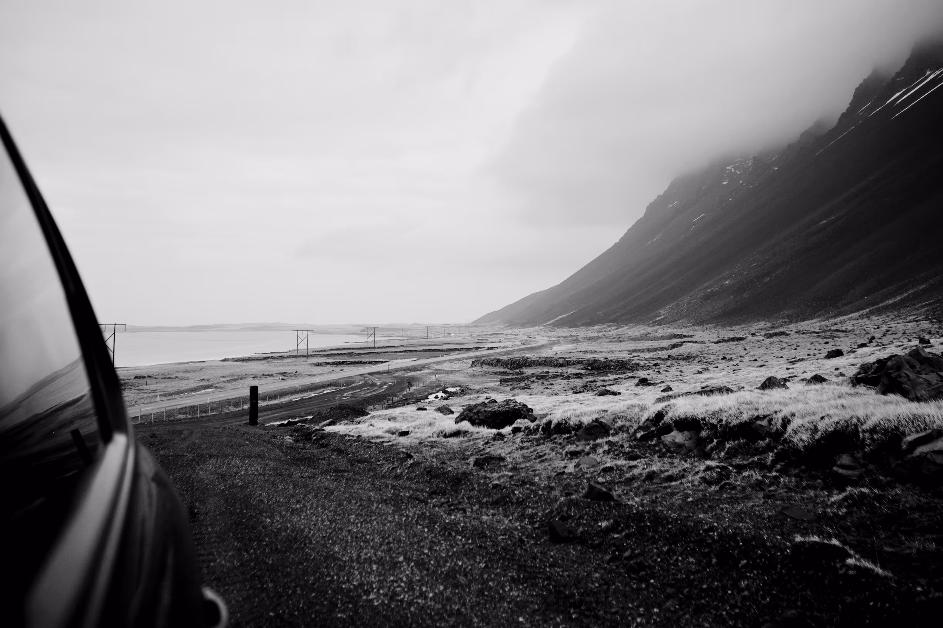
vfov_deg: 37.8
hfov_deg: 54.4
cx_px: 472
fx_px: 917
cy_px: 314
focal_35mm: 35
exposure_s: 1/420
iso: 320
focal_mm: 23
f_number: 2
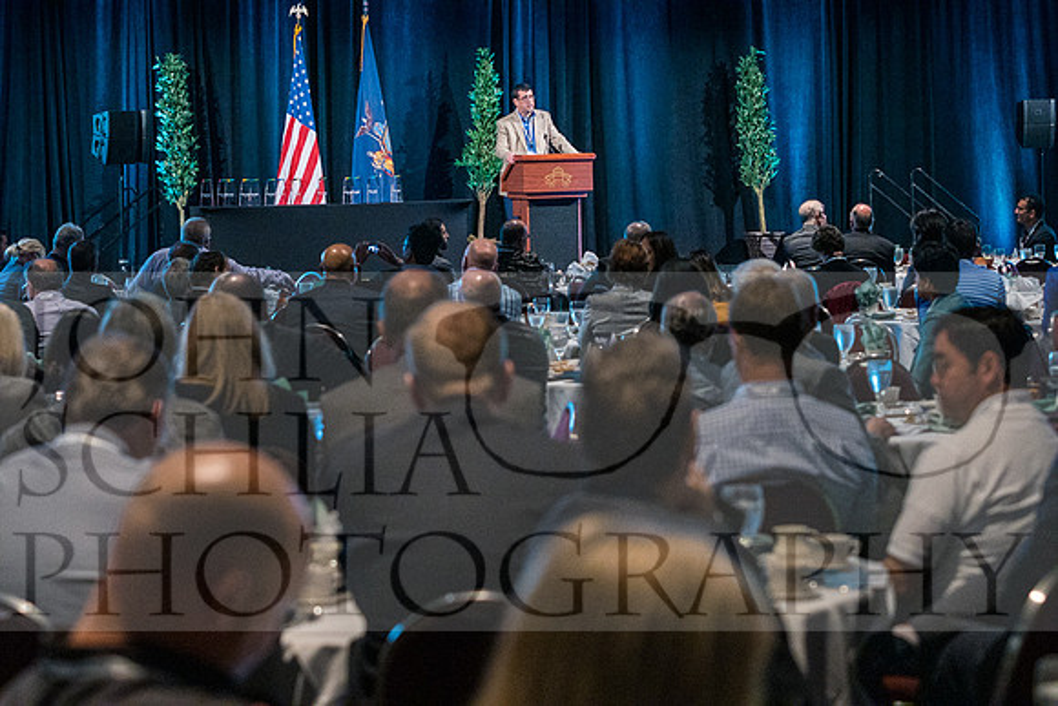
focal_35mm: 105
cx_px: 529
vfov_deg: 13.0
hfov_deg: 19.5
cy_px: 353
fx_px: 3086
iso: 3200
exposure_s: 1/125
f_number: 3.5
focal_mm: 70
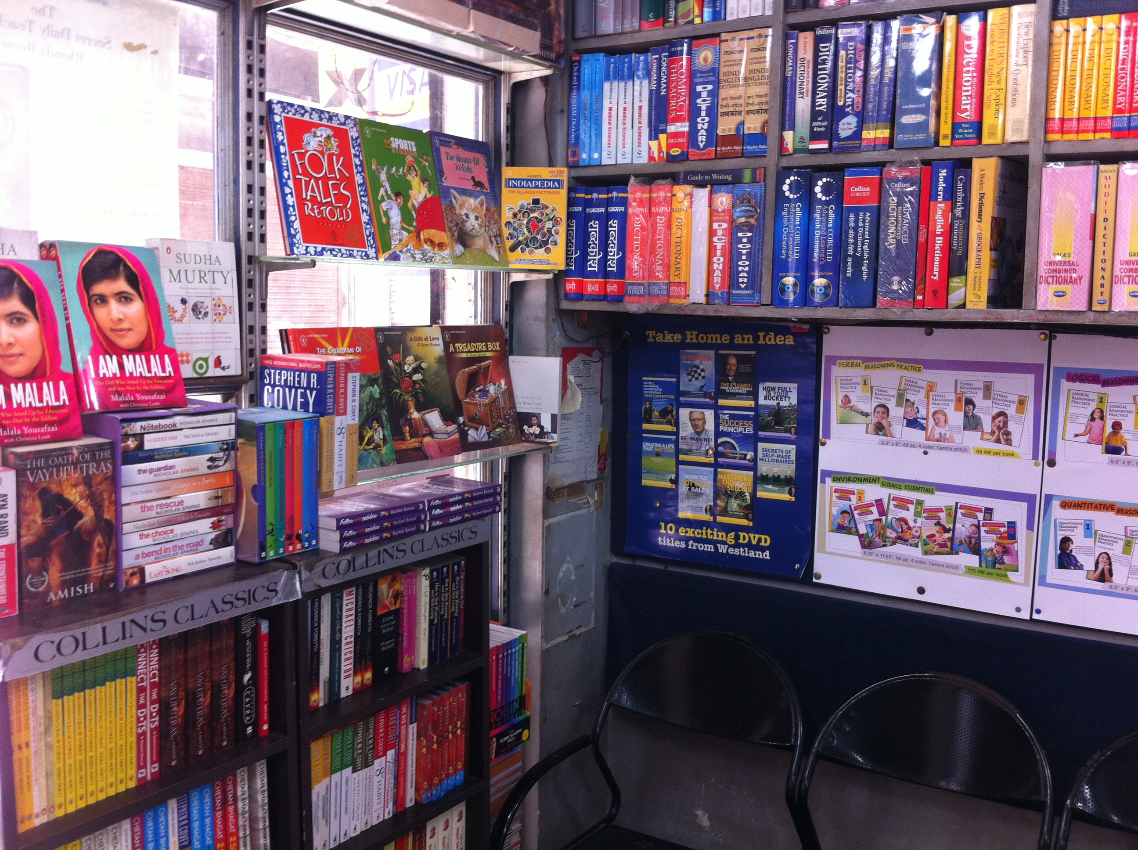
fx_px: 1149
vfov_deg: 40.6
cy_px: 425
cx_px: 569
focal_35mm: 35
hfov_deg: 52.7
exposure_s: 1/15
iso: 100
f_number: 2.8
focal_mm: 3.85
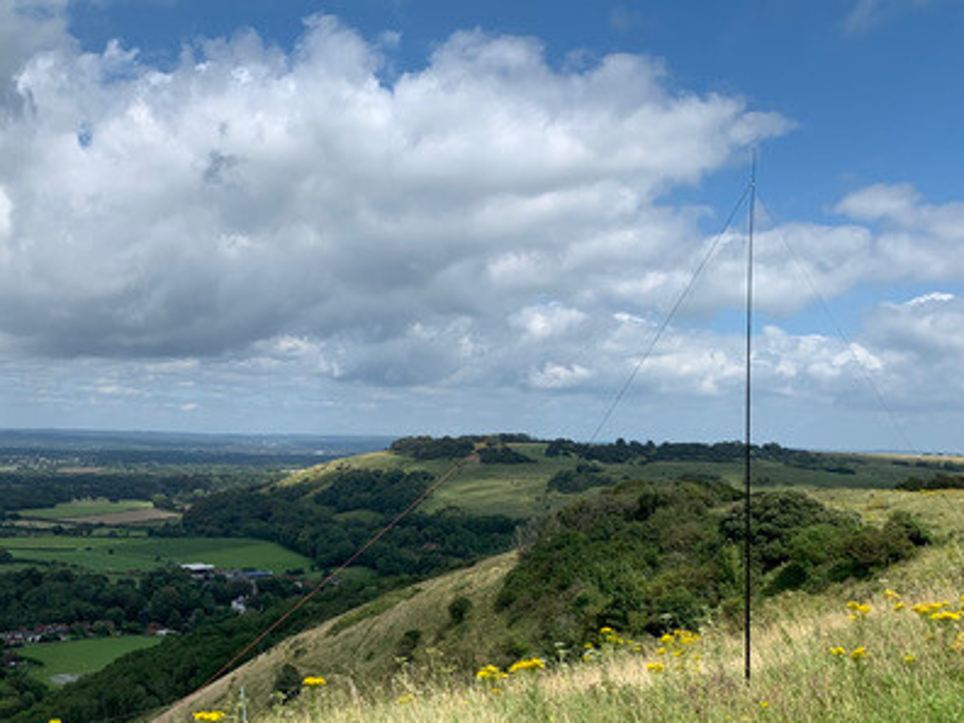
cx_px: 326
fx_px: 1170
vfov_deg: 34.3
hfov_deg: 44.2
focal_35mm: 42
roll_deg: -0.7
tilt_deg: +2.6
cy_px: 426
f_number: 1.8
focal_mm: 4.25
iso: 25
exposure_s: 1/3289
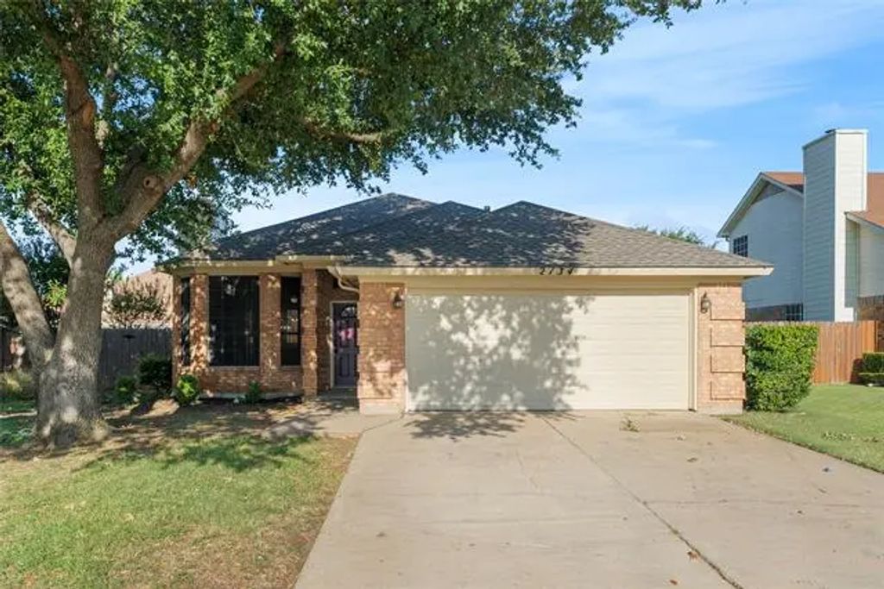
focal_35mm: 22
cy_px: 294
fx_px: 540
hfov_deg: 78.6
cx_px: 442
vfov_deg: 57.2
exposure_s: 1/50
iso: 80
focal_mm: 22
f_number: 7.1
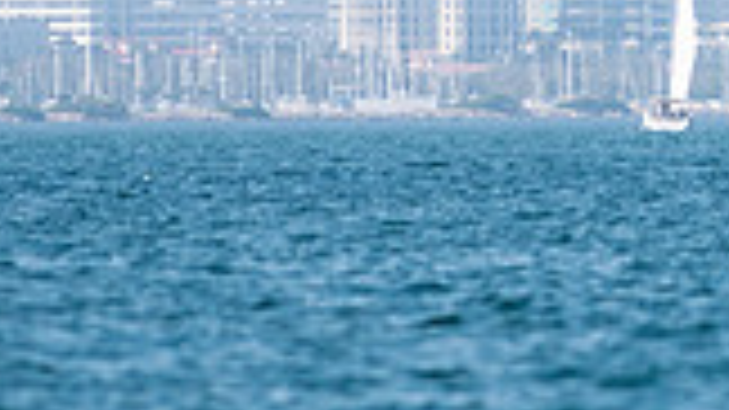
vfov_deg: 0.6
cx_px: 839
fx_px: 36773
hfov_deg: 1.1
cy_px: -417
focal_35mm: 1903
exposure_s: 1/2500
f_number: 5
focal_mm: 300
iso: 200
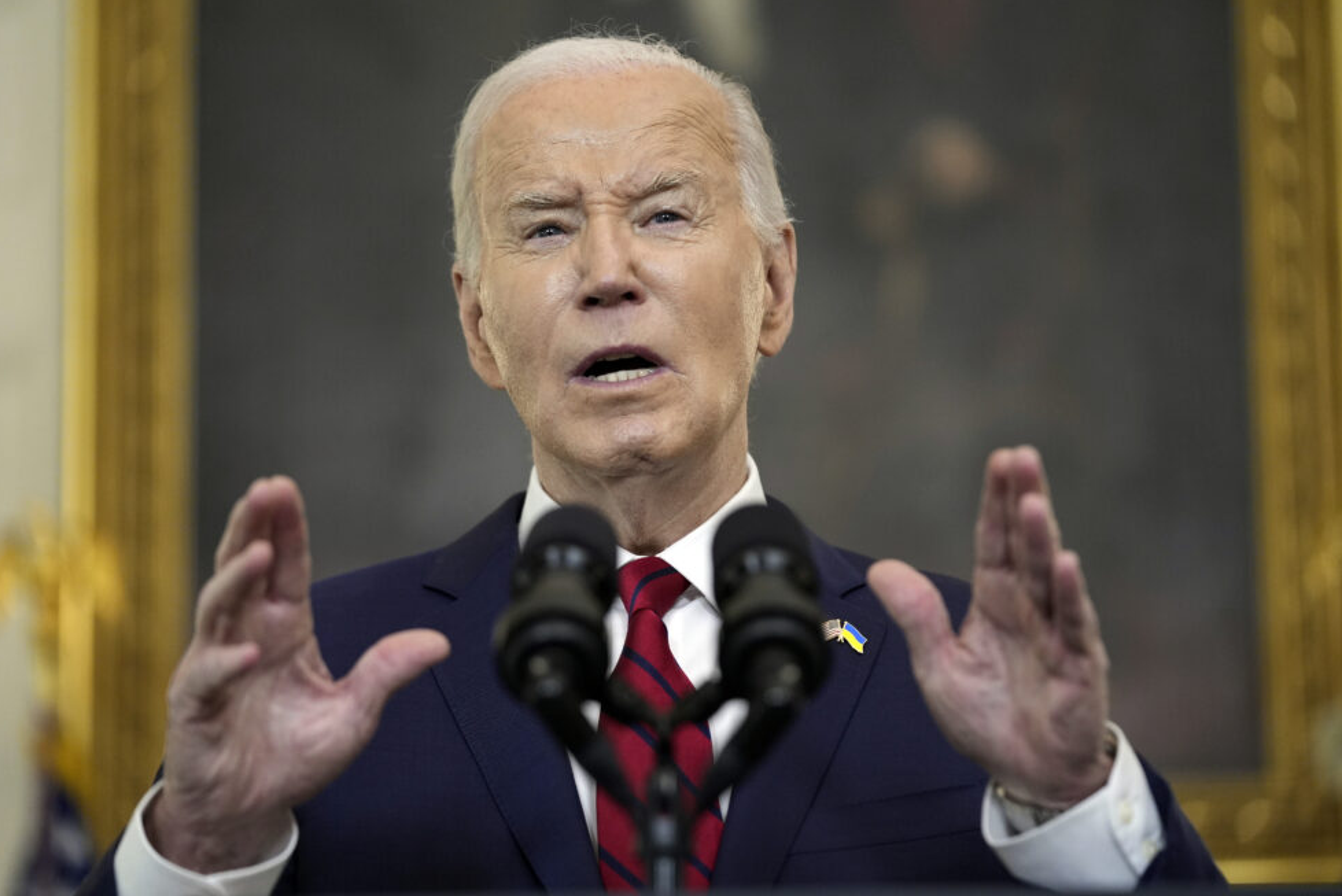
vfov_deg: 10.2
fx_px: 5034
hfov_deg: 15.2
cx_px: 685
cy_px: 464
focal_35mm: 135
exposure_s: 1/250
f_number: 2.8
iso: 2000
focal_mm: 129
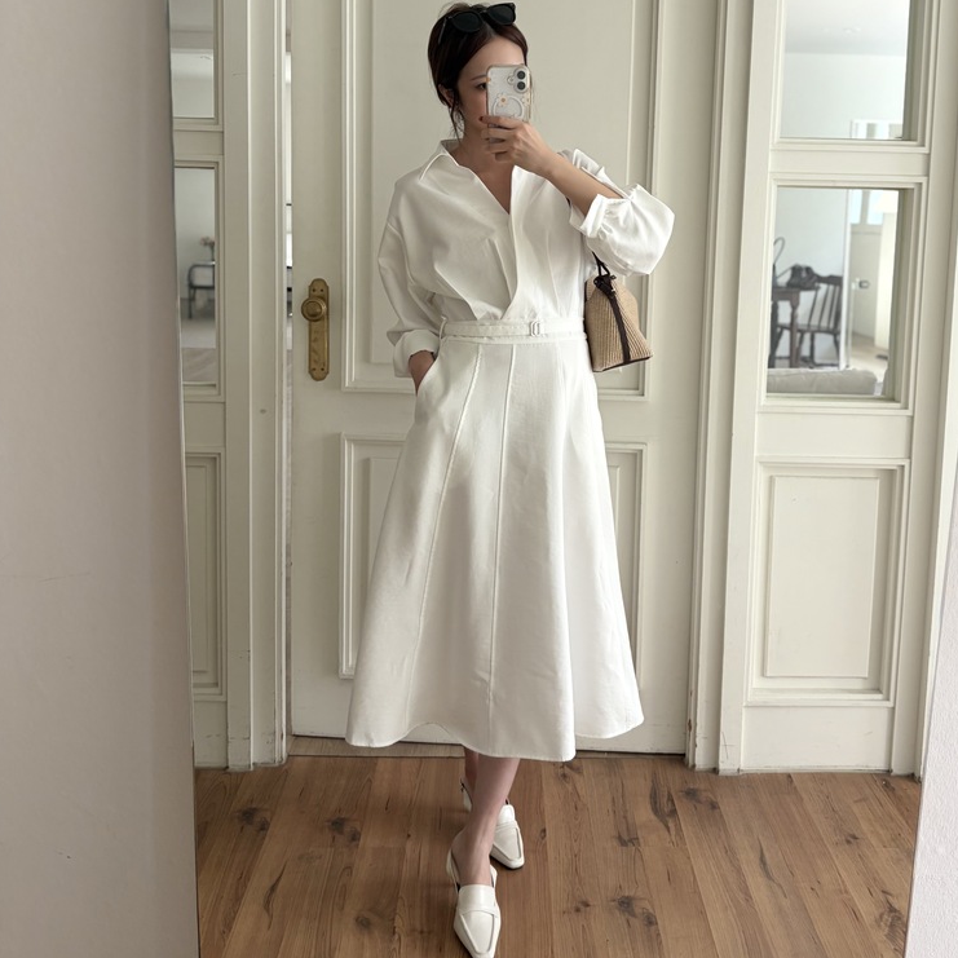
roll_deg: -2.1
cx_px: 478
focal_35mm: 31
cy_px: 406
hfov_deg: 52.5
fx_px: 971
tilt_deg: -17.2
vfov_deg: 52.3
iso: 80
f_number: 1.6
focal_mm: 5.96
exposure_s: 1/121
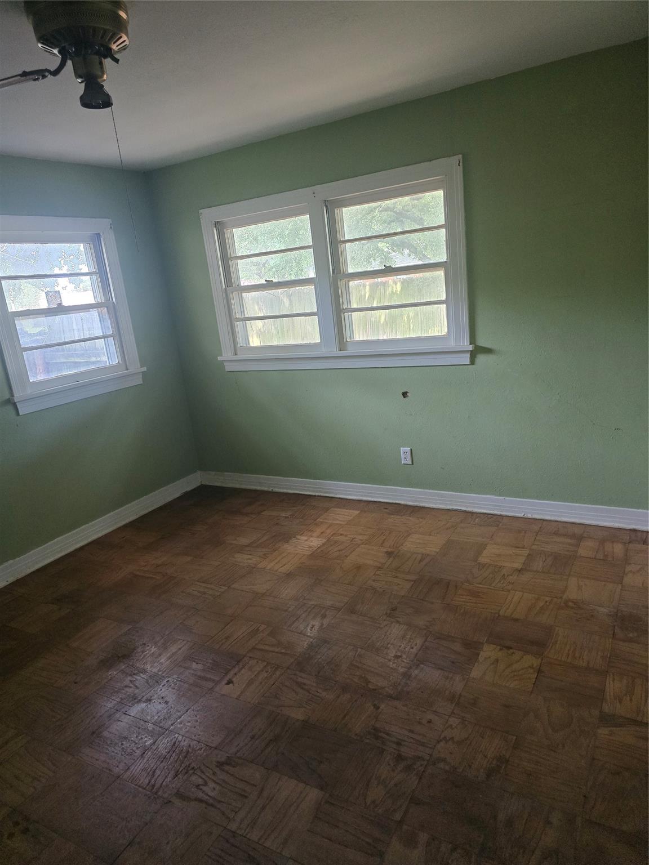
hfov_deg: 58.9
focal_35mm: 23
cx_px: 324
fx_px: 575
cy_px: 432
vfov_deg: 73.9
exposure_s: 1/120
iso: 500
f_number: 1.7
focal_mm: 6.3
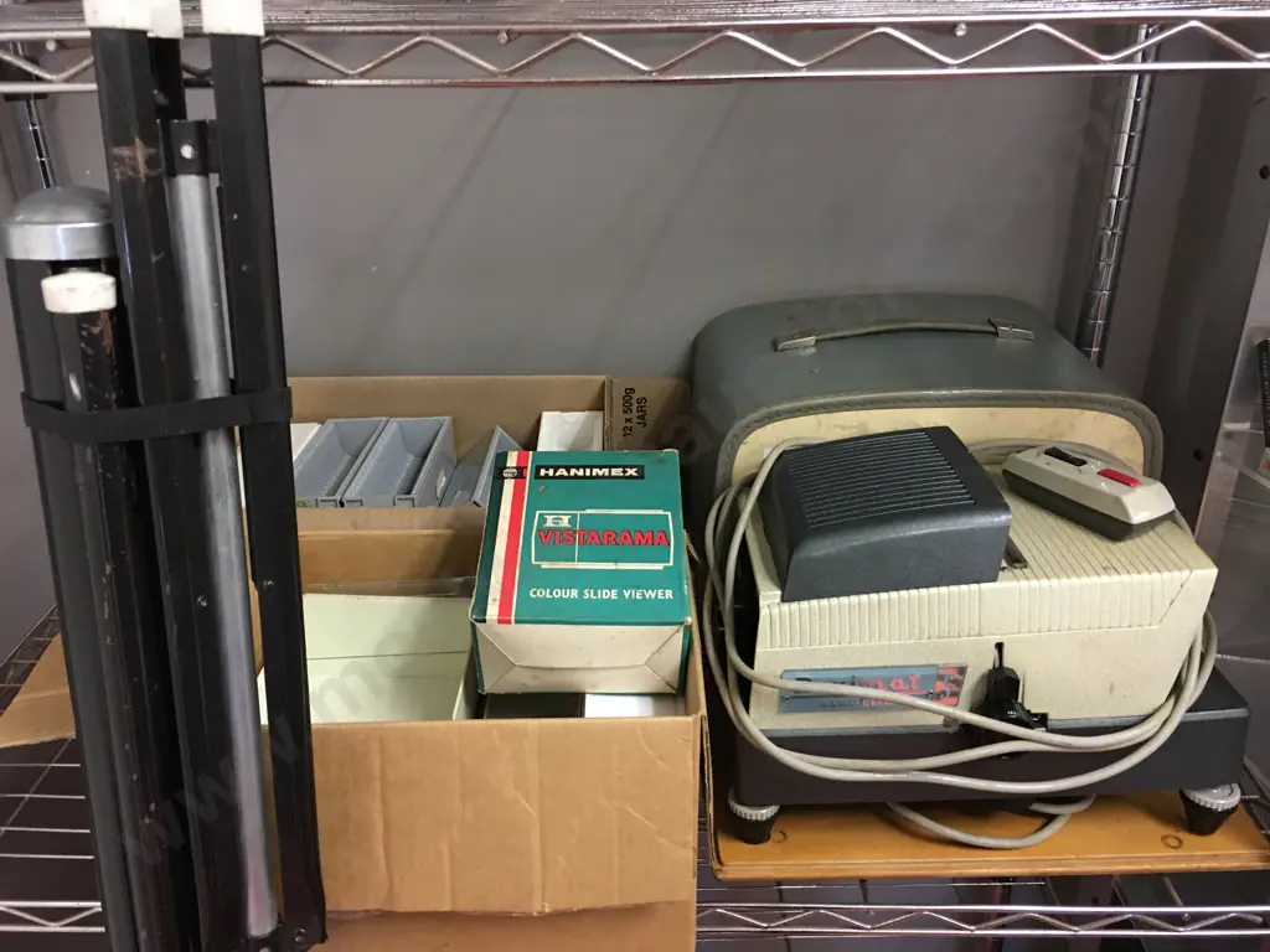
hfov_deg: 61.7
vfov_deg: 48.2
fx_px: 1064
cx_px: 635
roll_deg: +0.3
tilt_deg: -23.7
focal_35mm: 29
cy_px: 476
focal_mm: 4.15
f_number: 2.2
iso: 100
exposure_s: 1/8
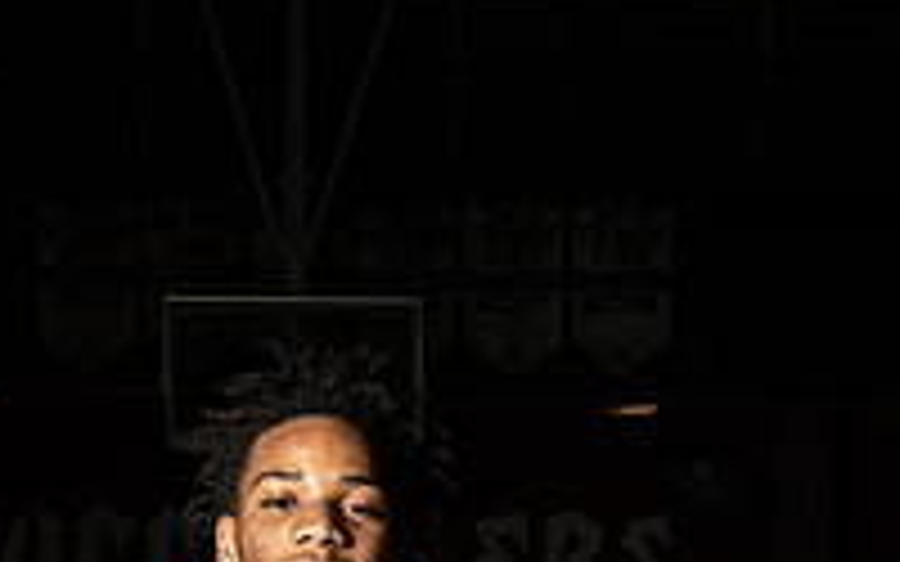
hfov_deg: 15.7
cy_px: 847
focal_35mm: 133
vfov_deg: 9.6
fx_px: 3262
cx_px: 306
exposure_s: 1/200
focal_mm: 45
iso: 320
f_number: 14
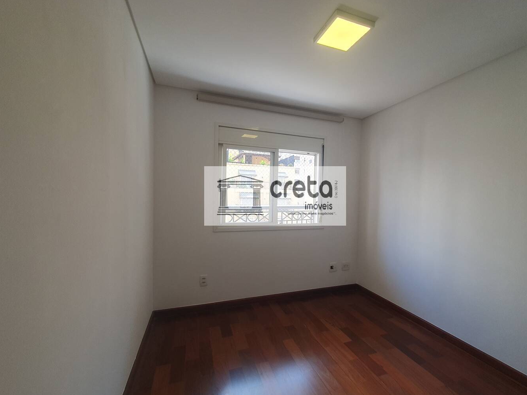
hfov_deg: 102.0
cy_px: 196
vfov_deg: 85.7
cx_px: 275
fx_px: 213
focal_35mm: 14
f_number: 2.2
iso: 64
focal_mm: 1.8
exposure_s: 1/120
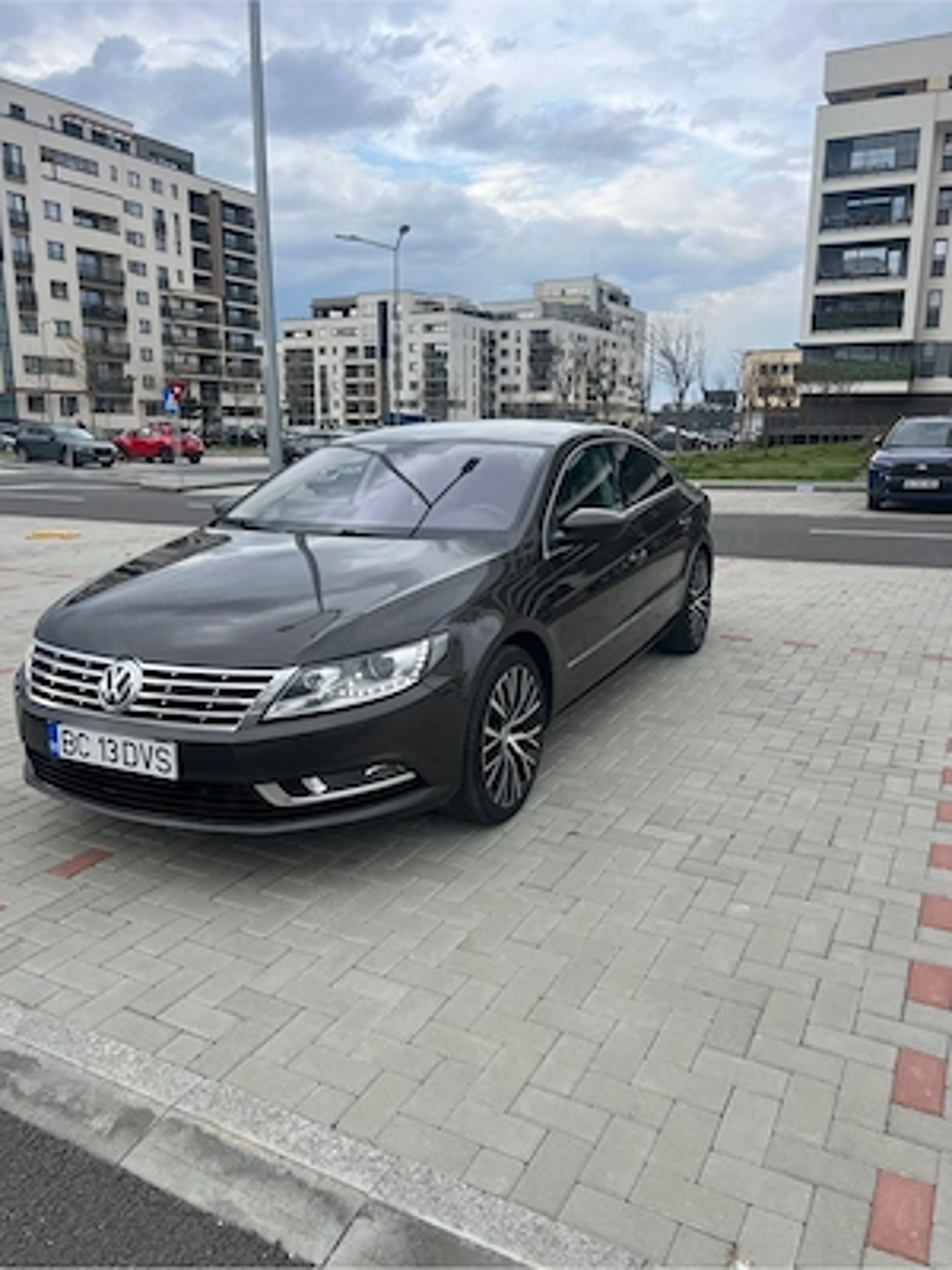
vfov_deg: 67.3
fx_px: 953
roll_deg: -0.3
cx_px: 476
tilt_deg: -12.2
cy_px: 635
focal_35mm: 26
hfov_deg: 53.1
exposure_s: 1/1019
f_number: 1.5
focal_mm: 5.7
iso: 50
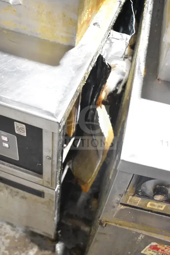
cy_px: 128
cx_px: 85
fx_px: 297
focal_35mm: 42
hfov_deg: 31.9
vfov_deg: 46.4
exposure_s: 1/100
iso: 6400
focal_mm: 28
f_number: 5
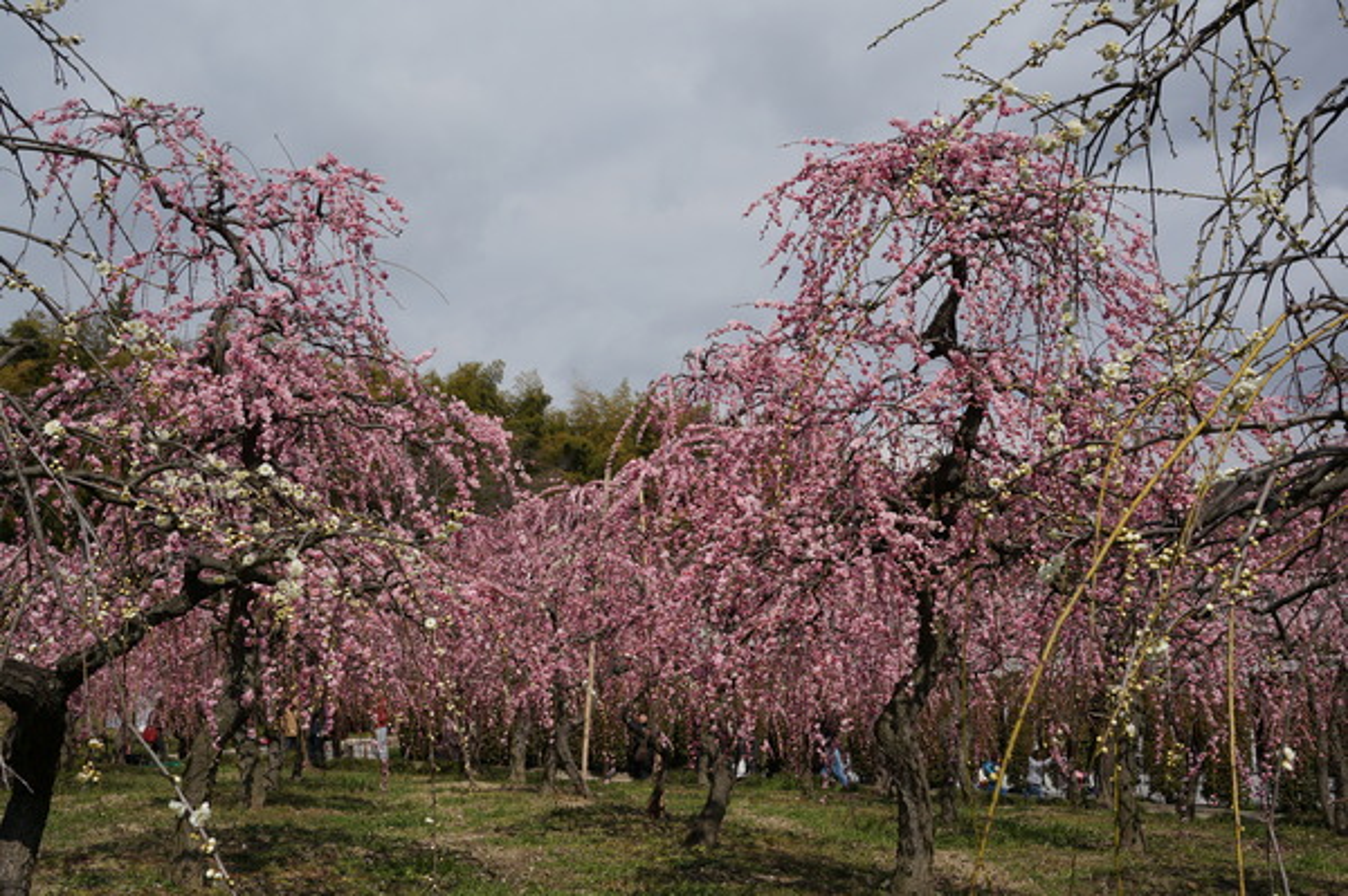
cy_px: 448
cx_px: 674
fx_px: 1403
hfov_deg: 51.3
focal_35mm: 38
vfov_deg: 35.4
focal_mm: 25
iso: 100
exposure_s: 1/400
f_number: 9
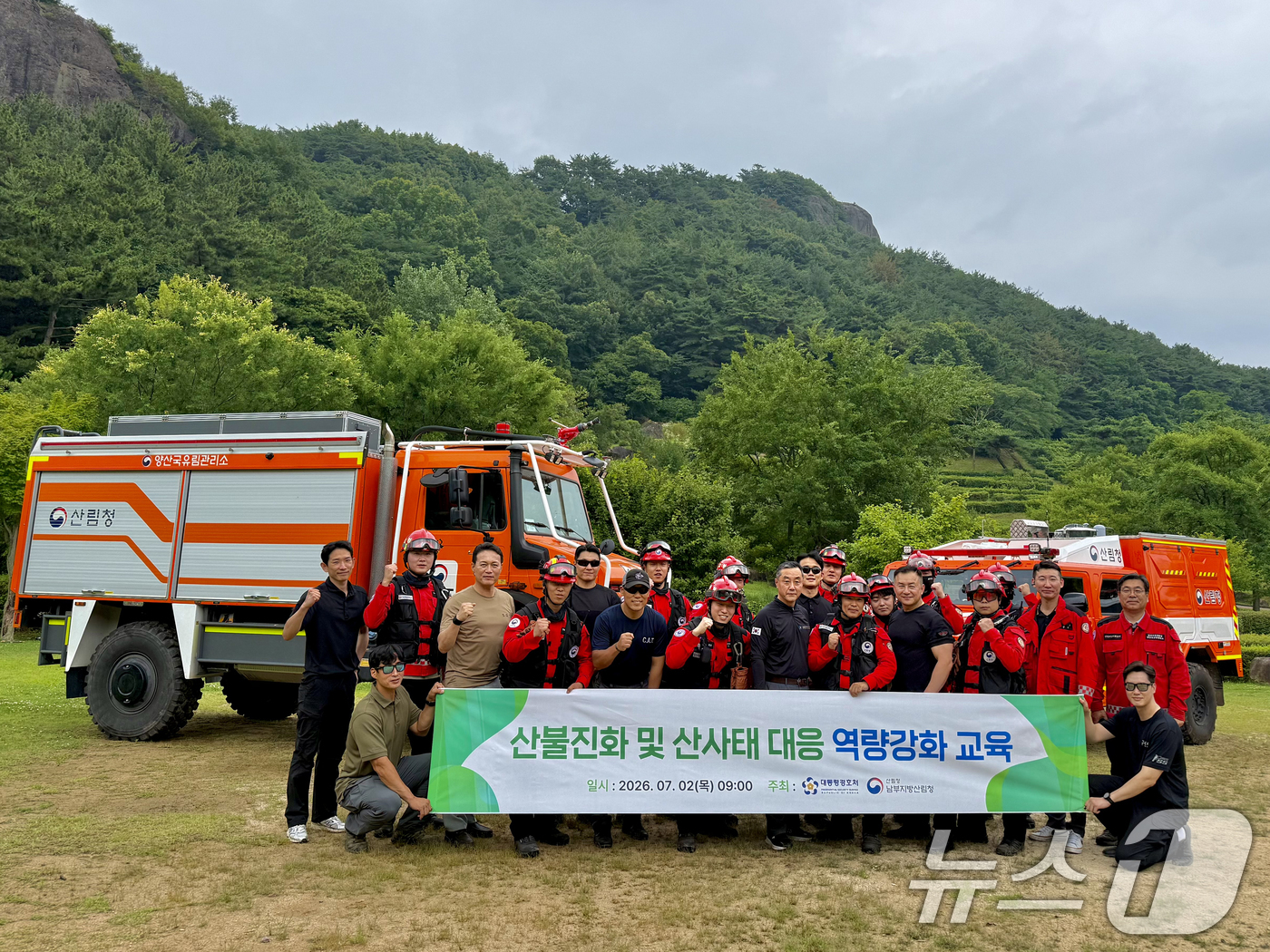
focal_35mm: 24
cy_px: 476
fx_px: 881
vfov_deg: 56.8
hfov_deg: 71.6
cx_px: 635
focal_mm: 6.76
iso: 80
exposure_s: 1/3759
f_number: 1.78
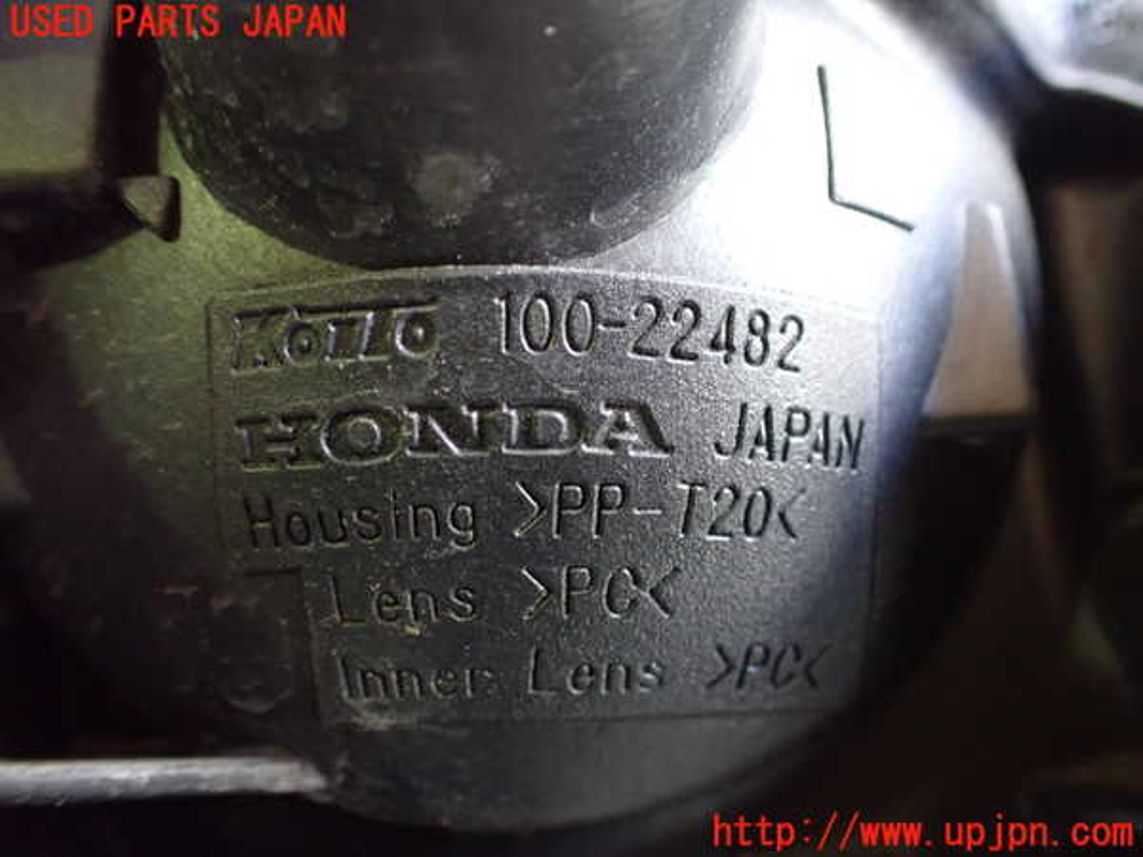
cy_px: 428
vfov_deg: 46.8
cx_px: 572
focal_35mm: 30
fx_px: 991
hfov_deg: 60.0
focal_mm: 5.4
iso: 1000
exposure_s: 1/30
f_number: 2.3
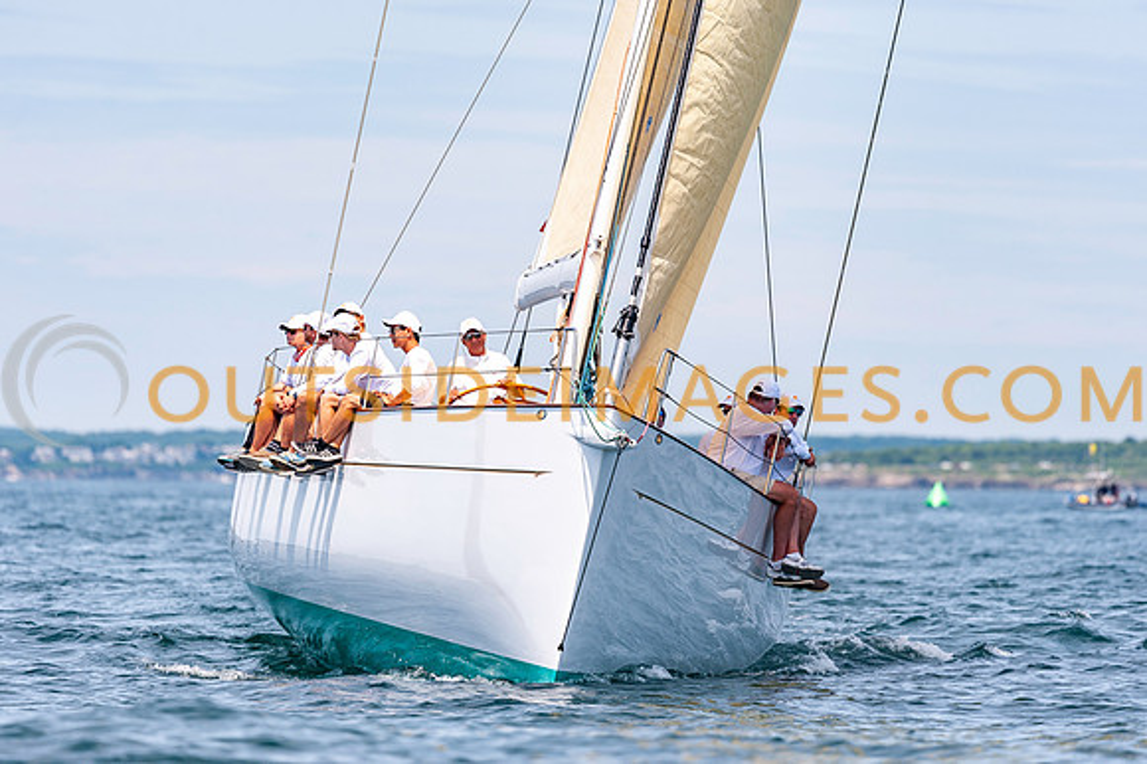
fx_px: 10071
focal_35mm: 316
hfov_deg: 6.5
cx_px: 574
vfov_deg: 4.3
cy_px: 382
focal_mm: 300
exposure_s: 1/2000
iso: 250
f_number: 5
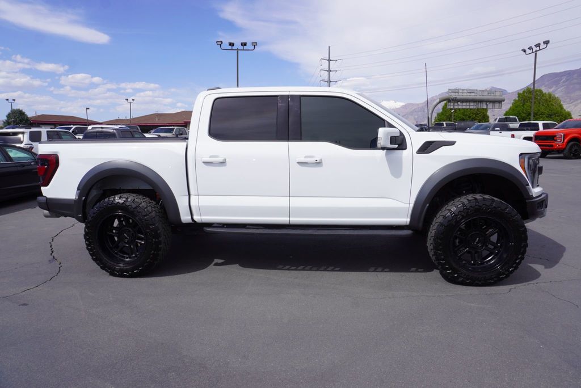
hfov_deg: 73.7
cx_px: 290
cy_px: 194
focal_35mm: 24
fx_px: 388
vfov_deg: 53.2
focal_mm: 16
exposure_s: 1/200
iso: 100
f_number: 10
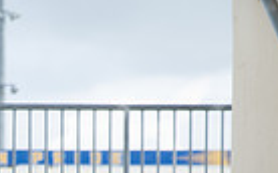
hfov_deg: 9.0
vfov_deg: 5.4
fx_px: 1756
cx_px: -20
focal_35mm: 232
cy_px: 437
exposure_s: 1/320
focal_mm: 70
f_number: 7.1
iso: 250
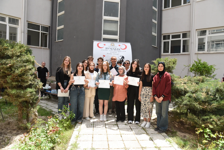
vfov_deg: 53.2
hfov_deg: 73.7
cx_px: 112
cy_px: 75
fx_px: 149
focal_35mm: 24
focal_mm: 24
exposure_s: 1/200
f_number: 8
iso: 200
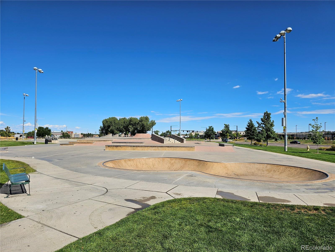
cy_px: 126
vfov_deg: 58.9
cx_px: 168
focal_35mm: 23
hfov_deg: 73.9
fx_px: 223
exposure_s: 1/1328
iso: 10
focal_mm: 6.3
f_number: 1.7
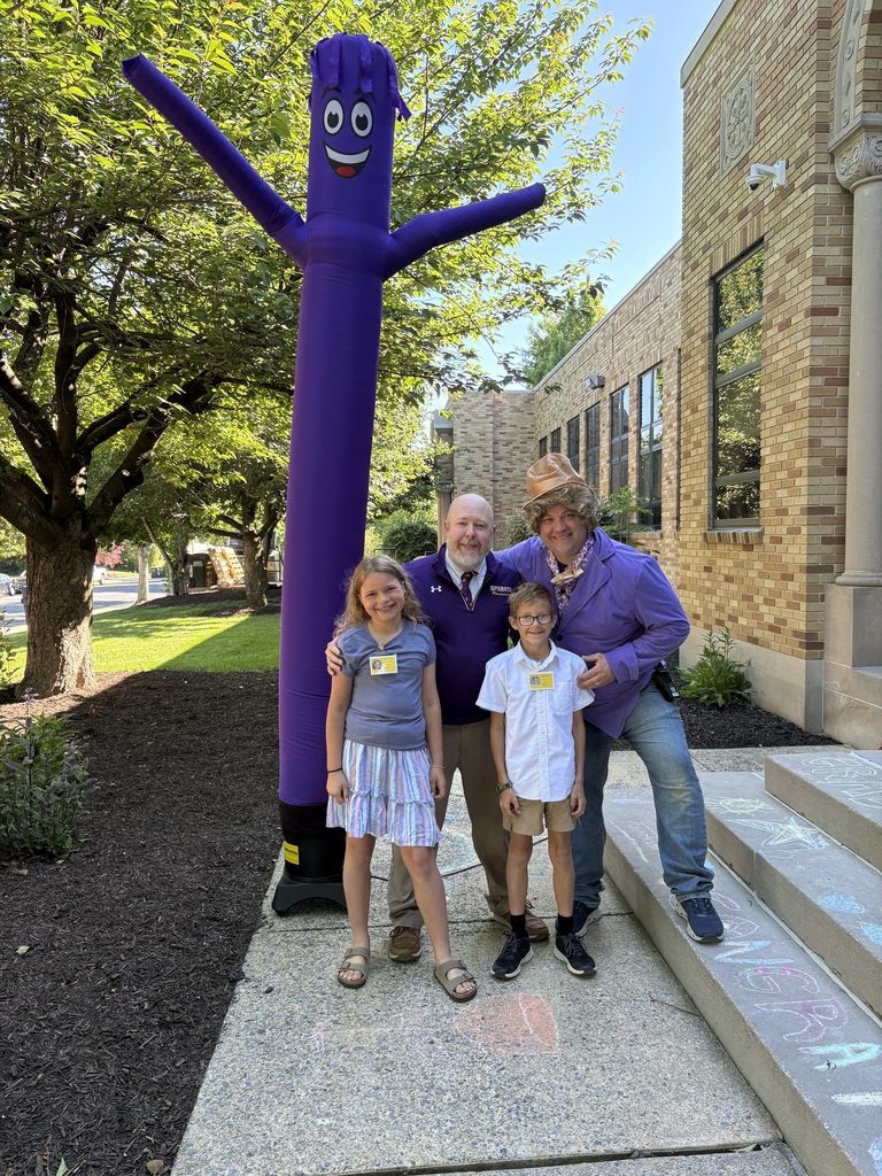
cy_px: 588
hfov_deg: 53.1
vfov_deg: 67.3
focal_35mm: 26
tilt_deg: -4.0
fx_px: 883
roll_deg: +0.7
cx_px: 441
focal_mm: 5.96
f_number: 1.6
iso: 80
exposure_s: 1/234
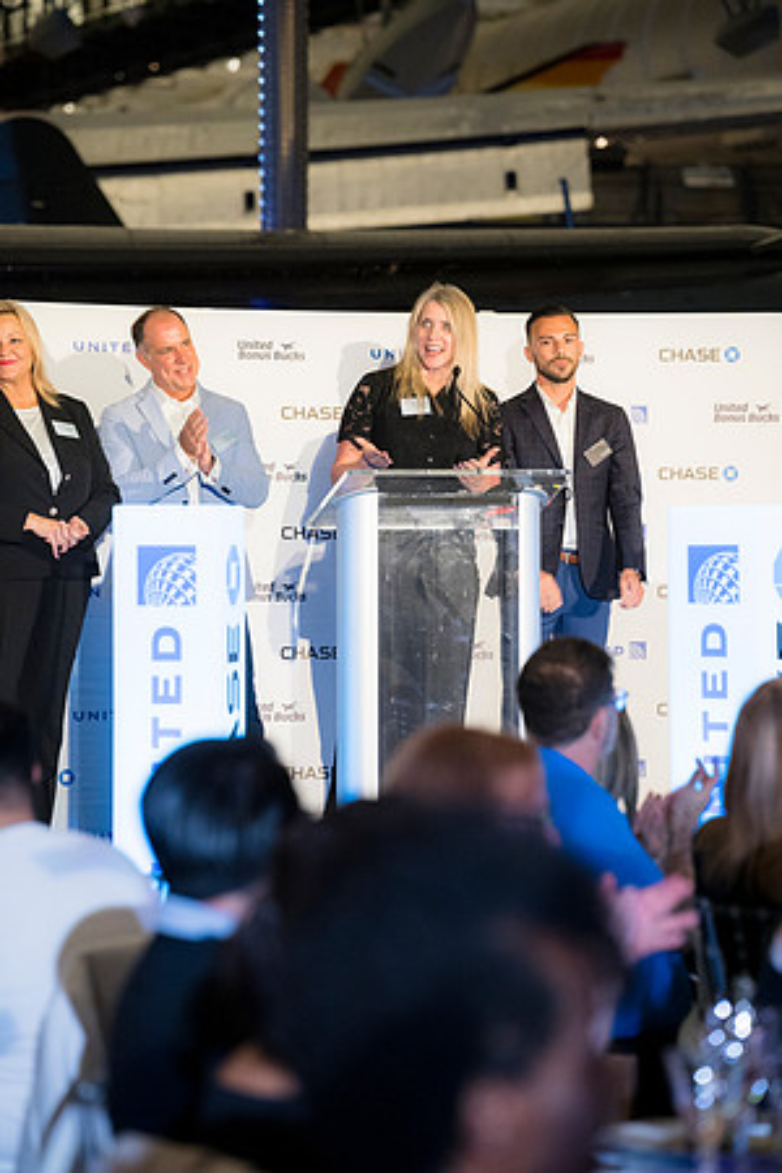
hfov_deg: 9.1
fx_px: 4887
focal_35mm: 150
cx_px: 391
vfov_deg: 13.7
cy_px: 586
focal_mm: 150
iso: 3200
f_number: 4
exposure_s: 1/125
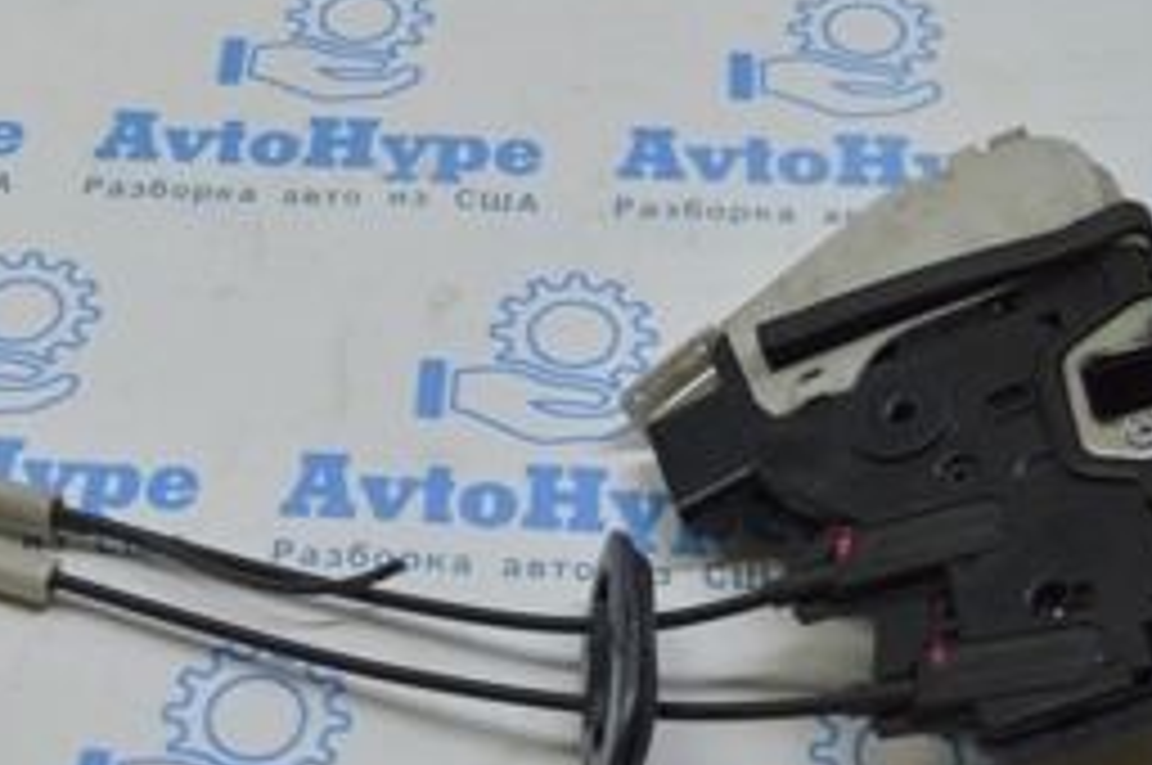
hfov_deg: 26.5
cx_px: 238
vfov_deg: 18.1
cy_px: 322
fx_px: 2397
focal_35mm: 75
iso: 400
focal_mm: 20
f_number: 3.8
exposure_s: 1/160
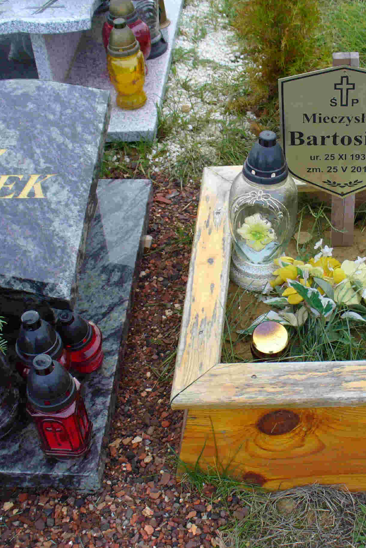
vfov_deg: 36.9
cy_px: 271
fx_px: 823
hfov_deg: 24.6
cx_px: 303
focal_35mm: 54
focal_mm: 6.1
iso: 80
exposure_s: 1/160
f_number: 2.8
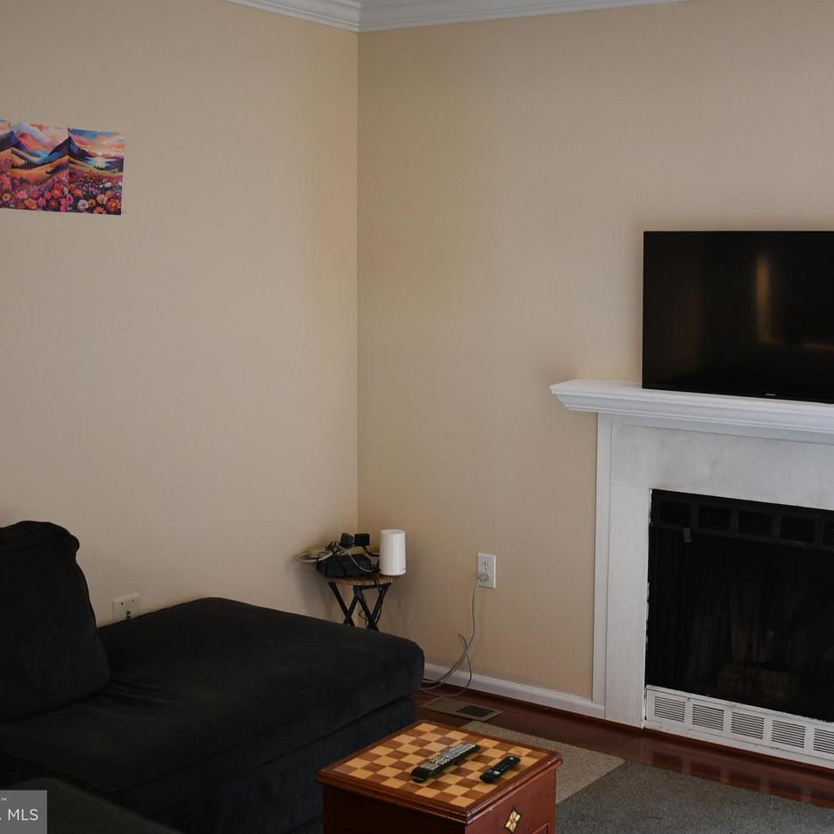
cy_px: 417
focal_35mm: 46
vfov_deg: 36.8
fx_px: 1254
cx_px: 538
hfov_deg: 36.5
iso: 640
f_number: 3.5
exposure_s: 1/25
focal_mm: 18
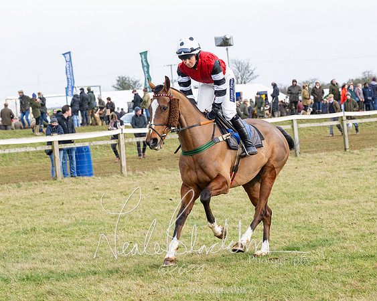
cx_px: 188
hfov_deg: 14.6
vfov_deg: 11.7
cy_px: 150
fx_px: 1470
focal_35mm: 132
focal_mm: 78
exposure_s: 1/1600
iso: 800
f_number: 5
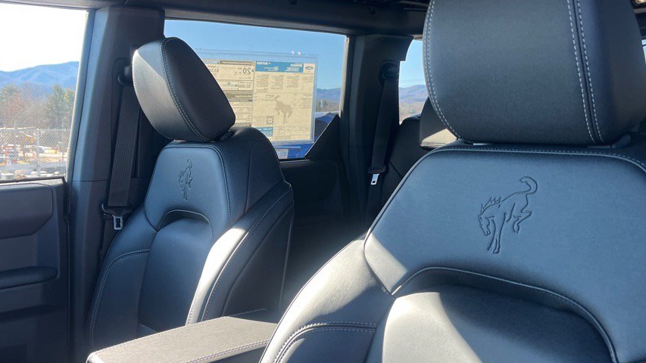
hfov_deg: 57.9
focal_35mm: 34
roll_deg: -0.4
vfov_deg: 34.5
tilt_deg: +0.5
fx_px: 582
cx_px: 294
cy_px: 144
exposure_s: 1/185
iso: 40
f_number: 1.6
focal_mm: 5.1
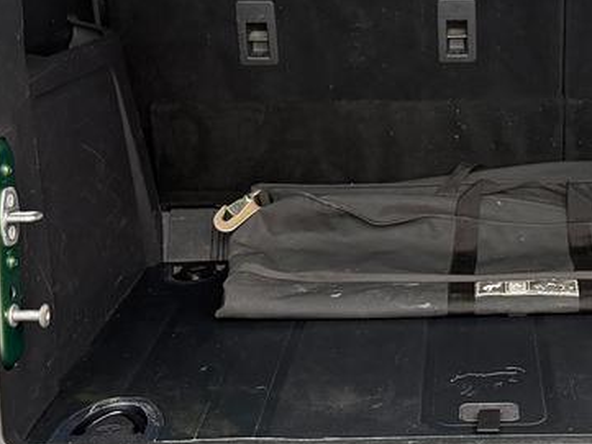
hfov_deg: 22.6
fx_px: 1454
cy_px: 151
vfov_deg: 17.3
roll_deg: -1.3
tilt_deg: -9.3
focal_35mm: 85
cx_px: 487
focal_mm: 6.76
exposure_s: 1/220
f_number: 1.78
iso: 160
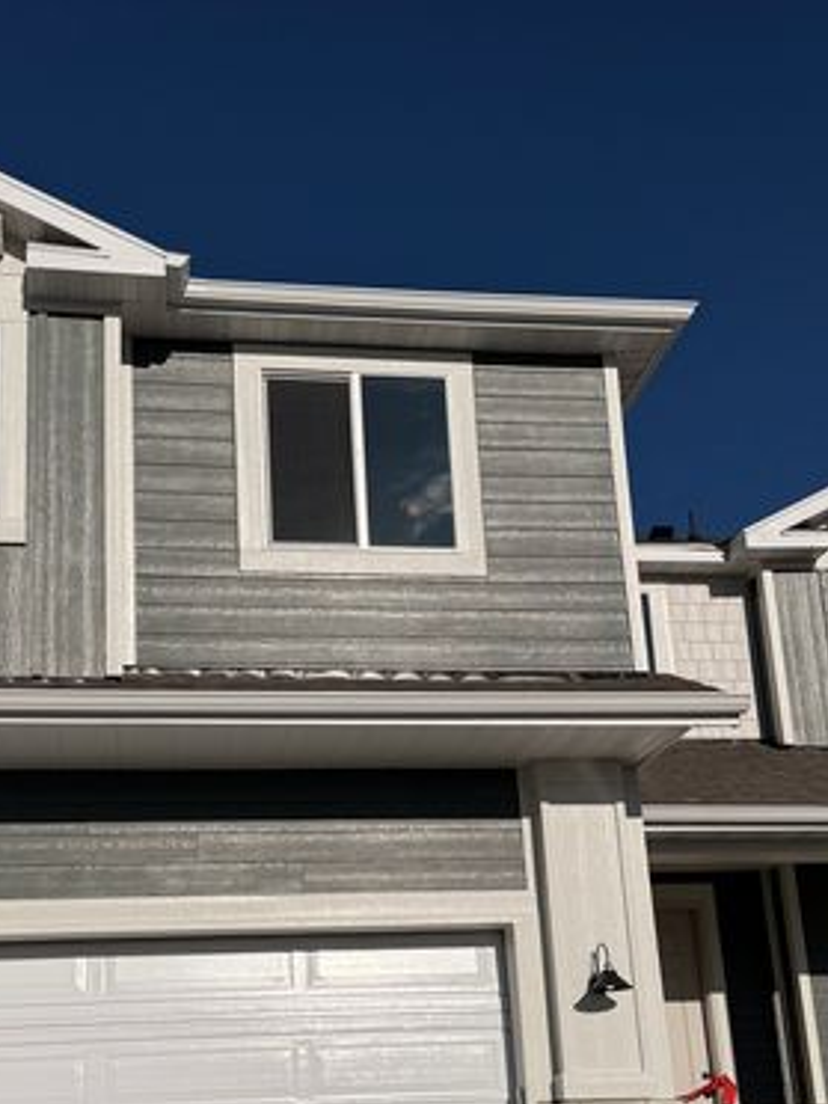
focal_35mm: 43
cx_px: 338
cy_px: 746
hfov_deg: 33.5
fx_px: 1371
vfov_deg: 43.2
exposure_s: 1/14286
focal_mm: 6.76
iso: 50
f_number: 1.78
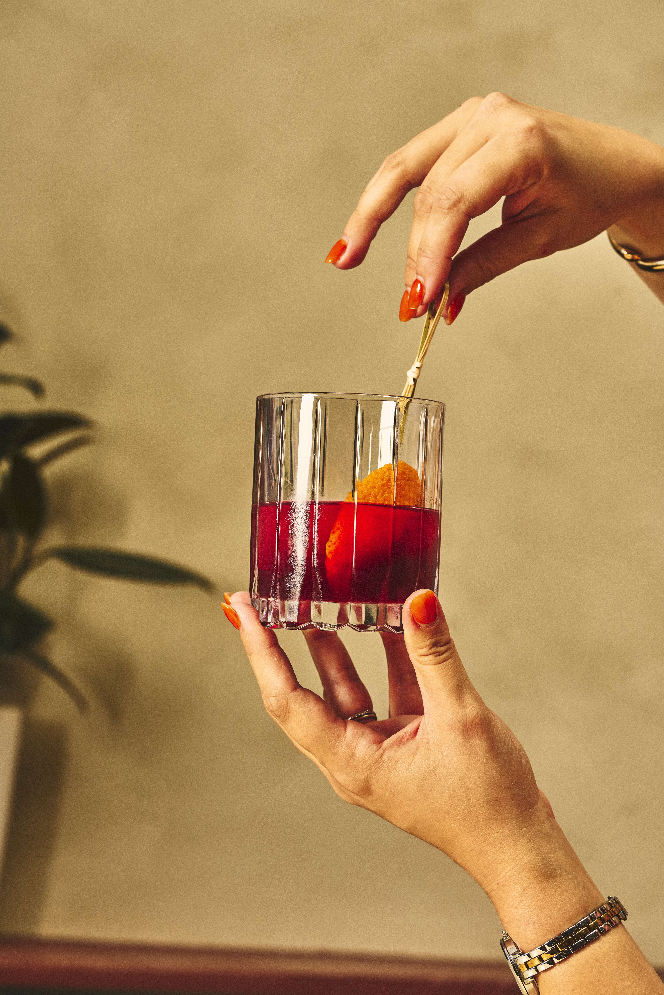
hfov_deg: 15.2
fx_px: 2489
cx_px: 332
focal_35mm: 90
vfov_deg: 22.6
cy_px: 498
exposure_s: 1/200
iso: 400
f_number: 8
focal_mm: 90
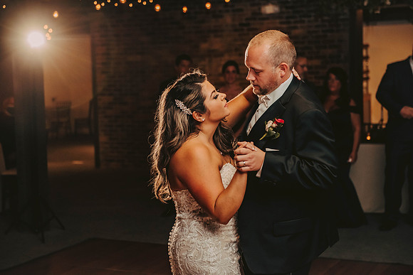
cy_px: 138
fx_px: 803
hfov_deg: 28.8
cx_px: 206
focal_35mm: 70
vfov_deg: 19.5
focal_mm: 70
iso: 2000
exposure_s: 1/200
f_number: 3.2
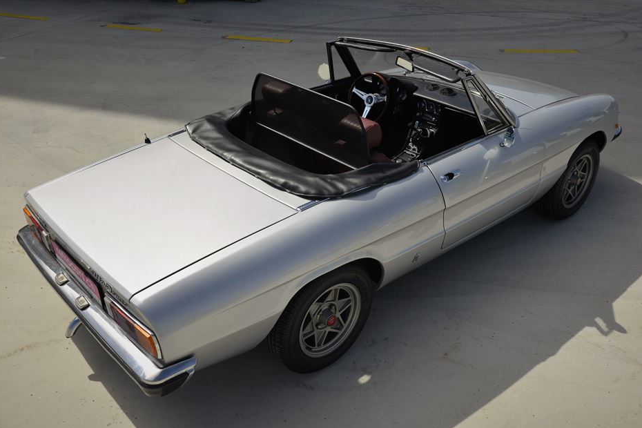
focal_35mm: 33
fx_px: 588
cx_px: 327
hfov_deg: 57.2
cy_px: 209
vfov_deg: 40.0
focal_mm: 32
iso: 100
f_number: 9
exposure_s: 1/320
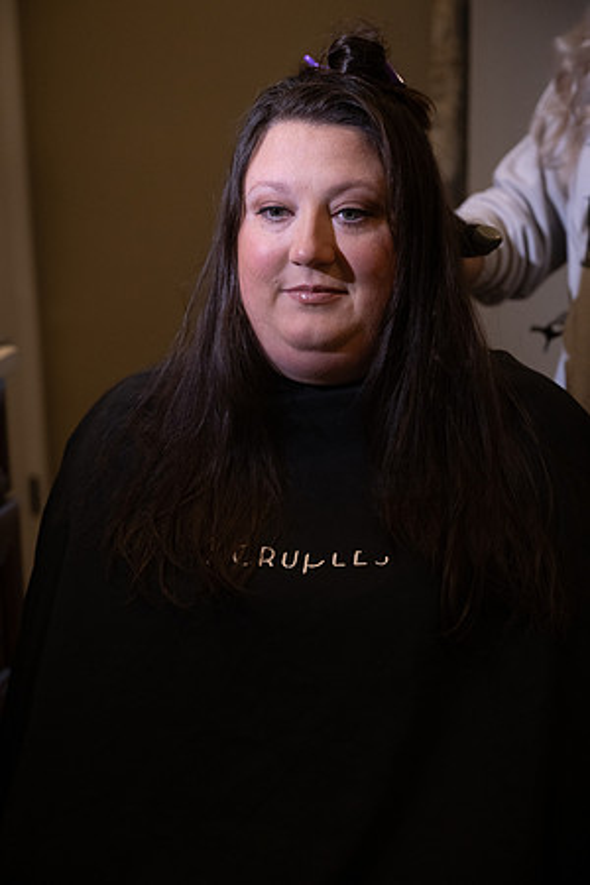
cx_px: 295
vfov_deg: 31.0
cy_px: 442
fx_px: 1598
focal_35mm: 65
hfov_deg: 20.9
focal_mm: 65
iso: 2500
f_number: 4
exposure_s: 1/640
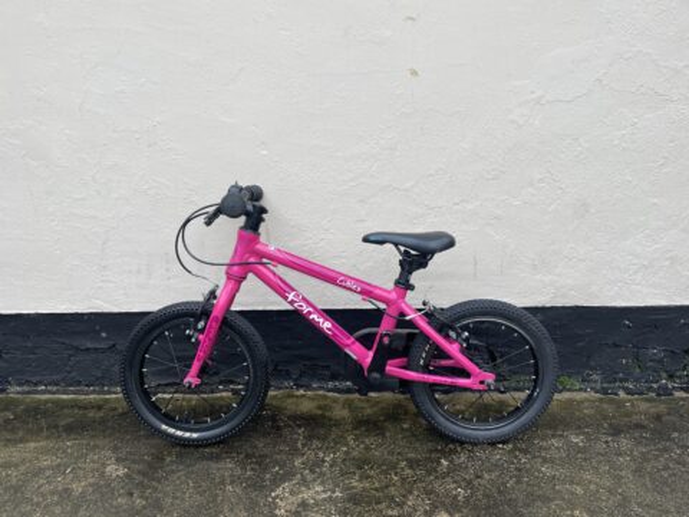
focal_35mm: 26
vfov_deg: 53.1
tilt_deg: -15.0
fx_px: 518
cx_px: 344
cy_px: 258
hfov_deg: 67.3
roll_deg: +0.9
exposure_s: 1/145
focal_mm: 4.2
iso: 32
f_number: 1.6
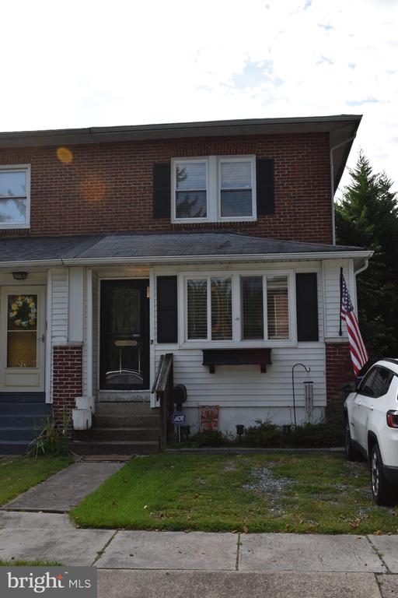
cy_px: 299
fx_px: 672
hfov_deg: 33.0
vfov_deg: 47.9
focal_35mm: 40
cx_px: 199
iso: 100
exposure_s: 1/200
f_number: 7.1
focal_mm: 27
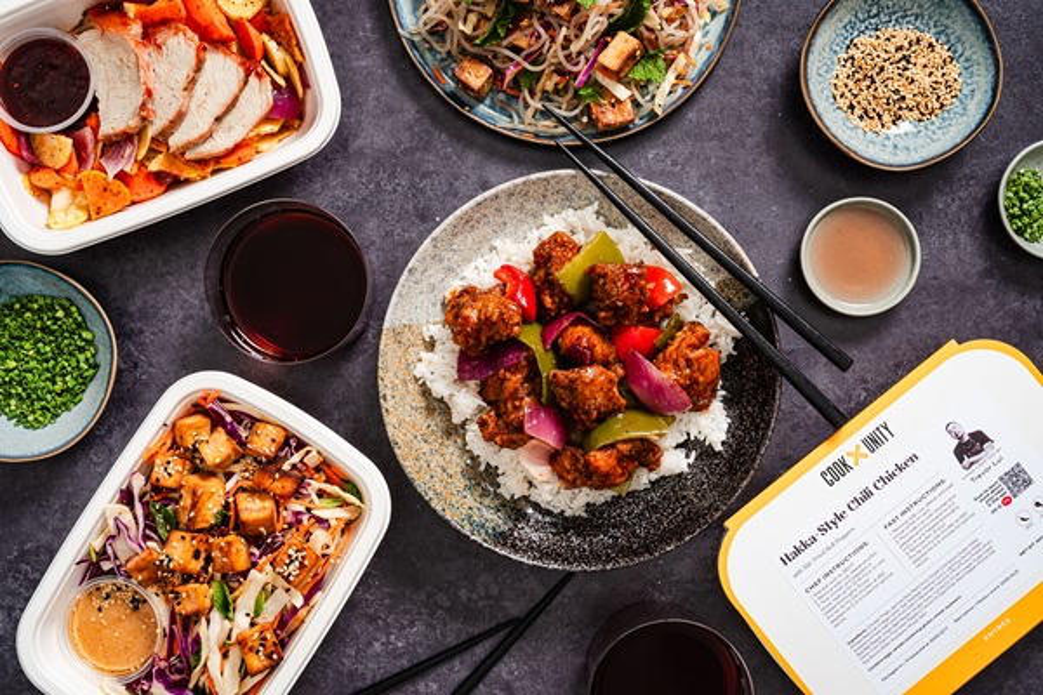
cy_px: 348
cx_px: 522
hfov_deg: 39.6
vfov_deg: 27.0
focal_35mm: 50
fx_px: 1448
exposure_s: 1/160
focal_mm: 50
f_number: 13
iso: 250
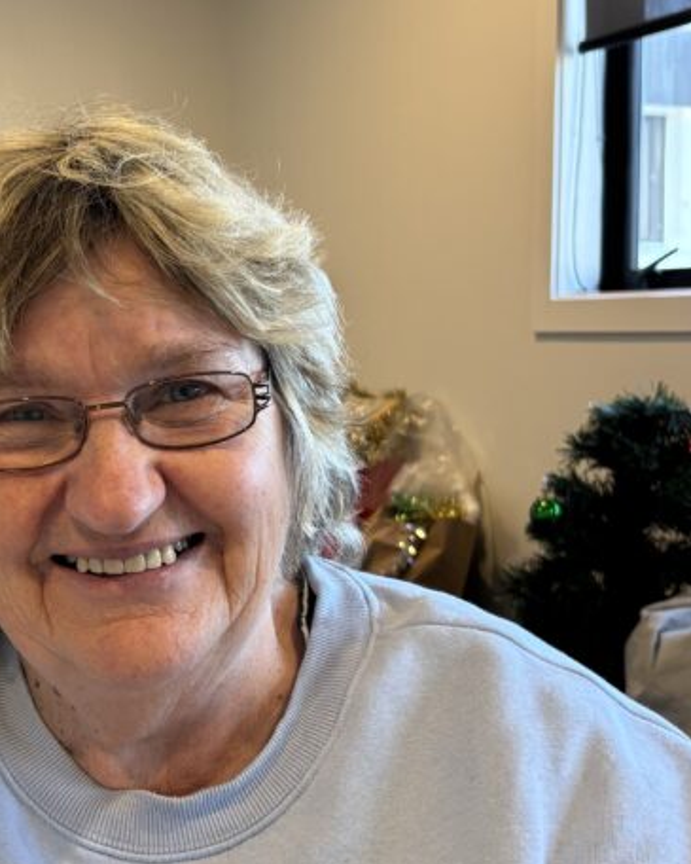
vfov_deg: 33.0
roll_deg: -0.6
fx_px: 1457
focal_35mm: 57
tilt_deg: -1.8
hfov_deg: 26.1
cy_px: 390
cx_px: 119
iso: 125
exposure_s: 1/100
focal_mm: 5.96
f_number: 1.6
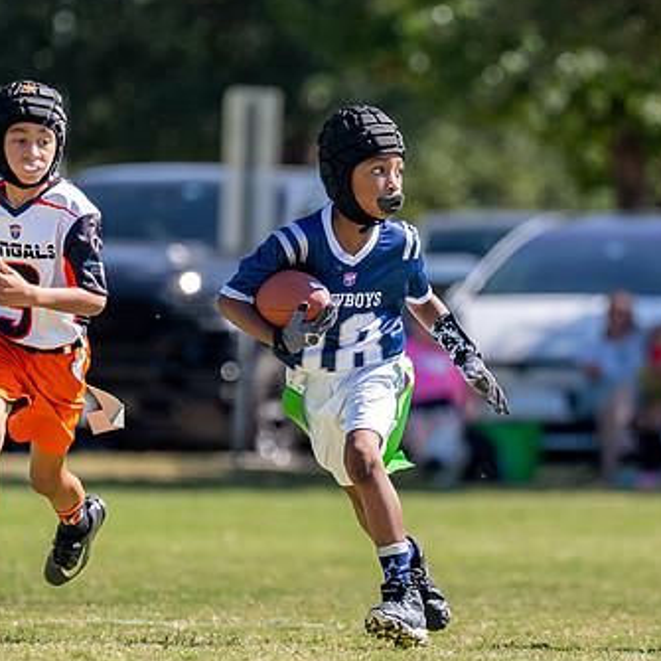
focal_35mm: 665
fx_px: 14367
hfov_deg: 2.6
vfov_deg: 2.6
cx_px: 427
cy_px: 373
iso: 160
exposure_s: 1/2000
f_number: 2.8
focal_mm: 200
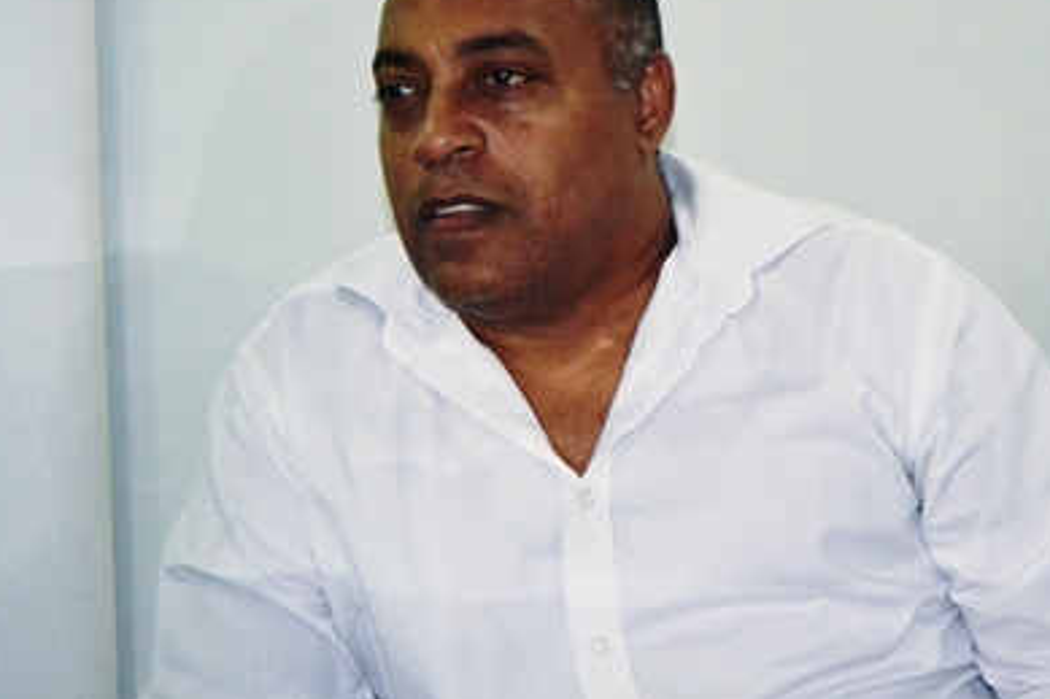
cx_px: 664
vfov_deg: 11.7
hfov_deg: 17.5
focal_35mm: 117
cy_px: 347
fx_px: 3402
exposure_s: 1/60
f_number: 5.6
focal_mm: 55
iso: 3200
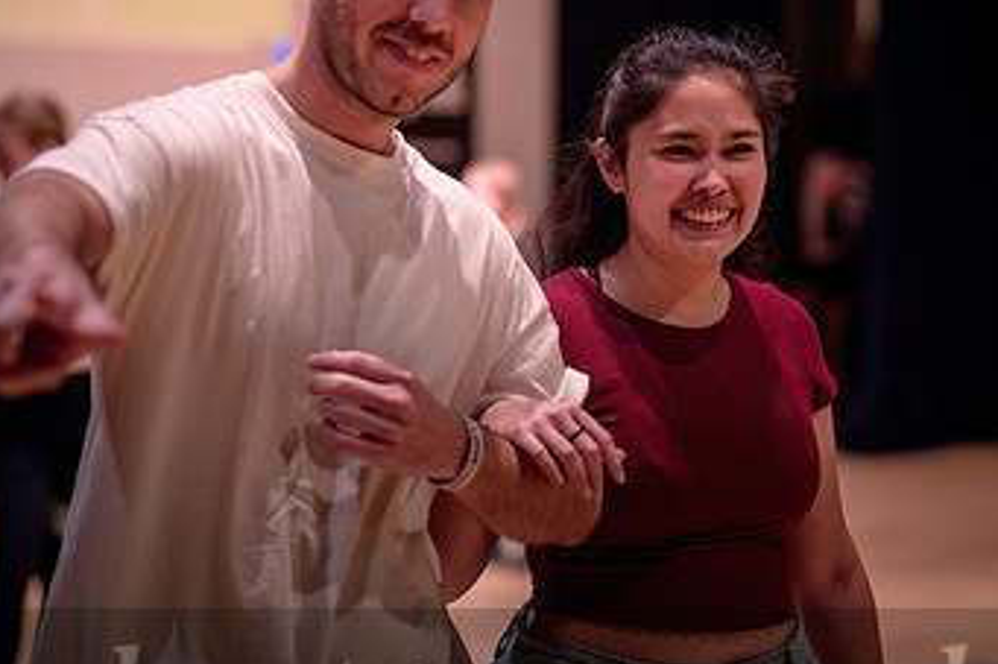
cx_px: 694
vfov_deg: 13.1
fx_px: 2882
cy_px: 180
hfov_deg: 19.6
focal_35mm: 104
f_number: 1.4
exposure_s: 1/320
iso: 1250
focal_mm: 50
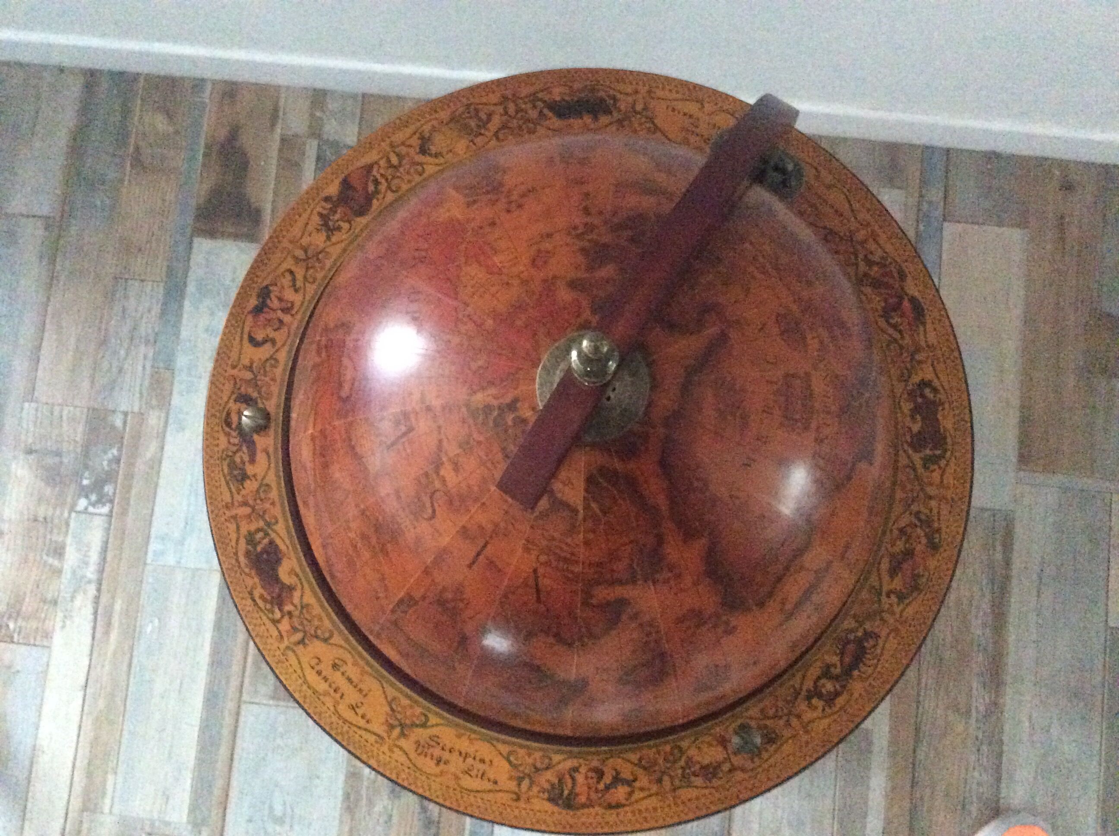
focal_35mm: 32
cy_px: 418
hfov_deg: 56.9
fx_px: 1033
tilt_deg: -83.1
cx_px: 560
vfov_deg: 44.1
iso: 800
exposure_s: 1/17
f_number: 2.4
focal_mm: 3.3
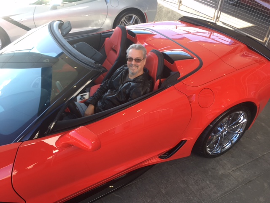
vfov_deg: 48.2
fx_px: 226
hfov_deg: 61.7
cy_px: 102
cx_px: 135
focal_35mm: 29
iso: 25
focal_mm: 4.15
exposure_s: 1/135
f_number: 2.2
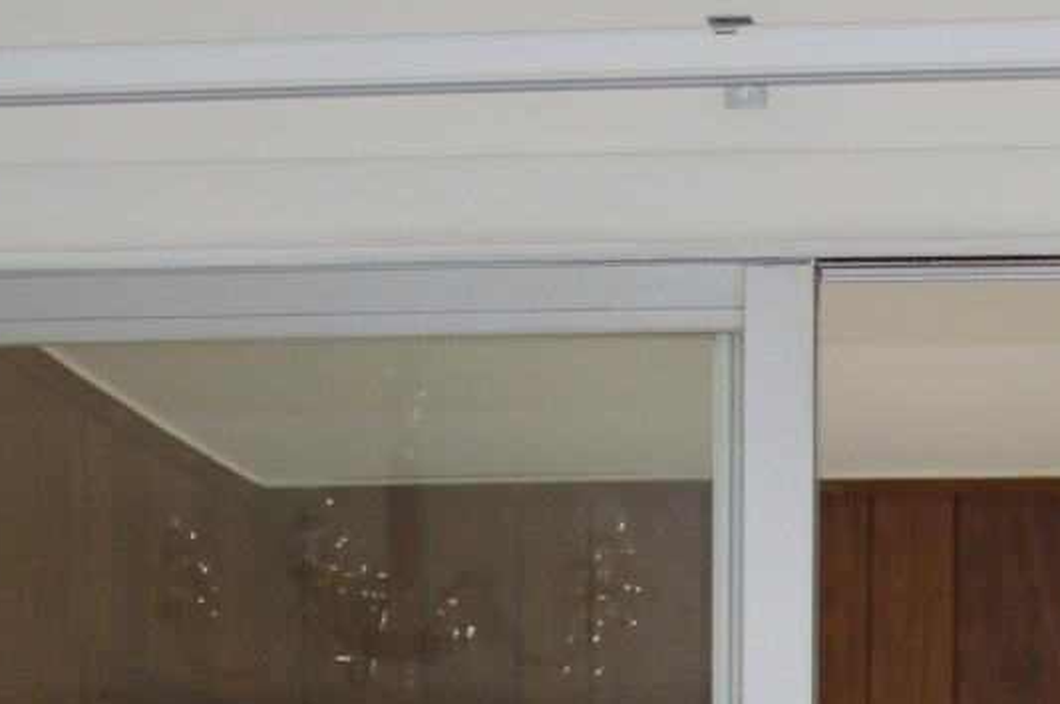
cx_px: 947
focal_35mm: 169
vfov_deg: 7.6
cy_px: 1647
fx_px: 4970
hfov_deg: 12.1
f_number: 3.8
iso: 500
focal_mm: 20
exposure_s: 1/60
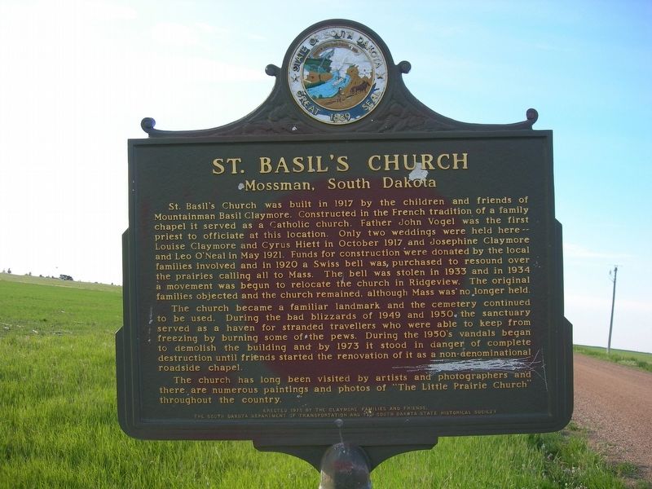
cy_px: 244
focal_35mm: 38
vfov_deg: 37.7
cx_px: 326
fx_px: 716
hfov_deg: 49.0
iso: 50
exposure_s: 1/320
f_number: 2.8
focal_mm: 7.8
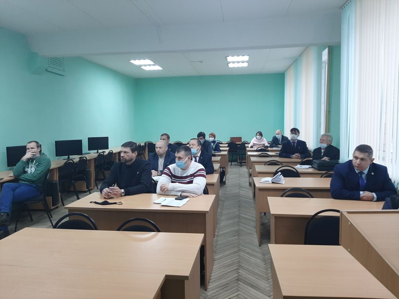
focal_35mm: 26
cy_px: 150
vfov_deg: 53.1
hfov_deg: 67.3
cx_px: 200
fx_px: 300
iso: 100
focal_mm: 3.93
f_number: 1.7
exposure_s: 1/50
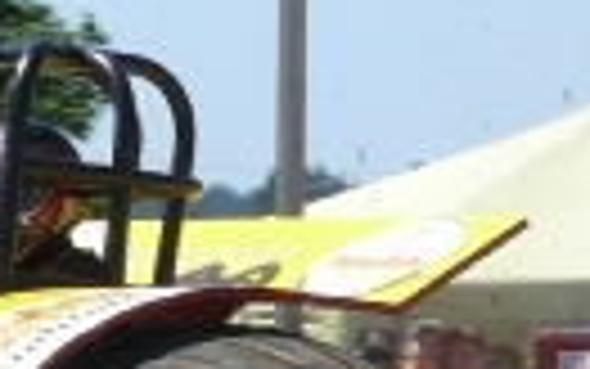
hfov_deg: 2.4
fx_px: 13802
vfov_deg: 1.5
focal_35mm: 858
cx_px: -662
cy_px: 518
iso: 100
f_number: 5.6
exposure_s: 1/400
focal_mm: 28.1
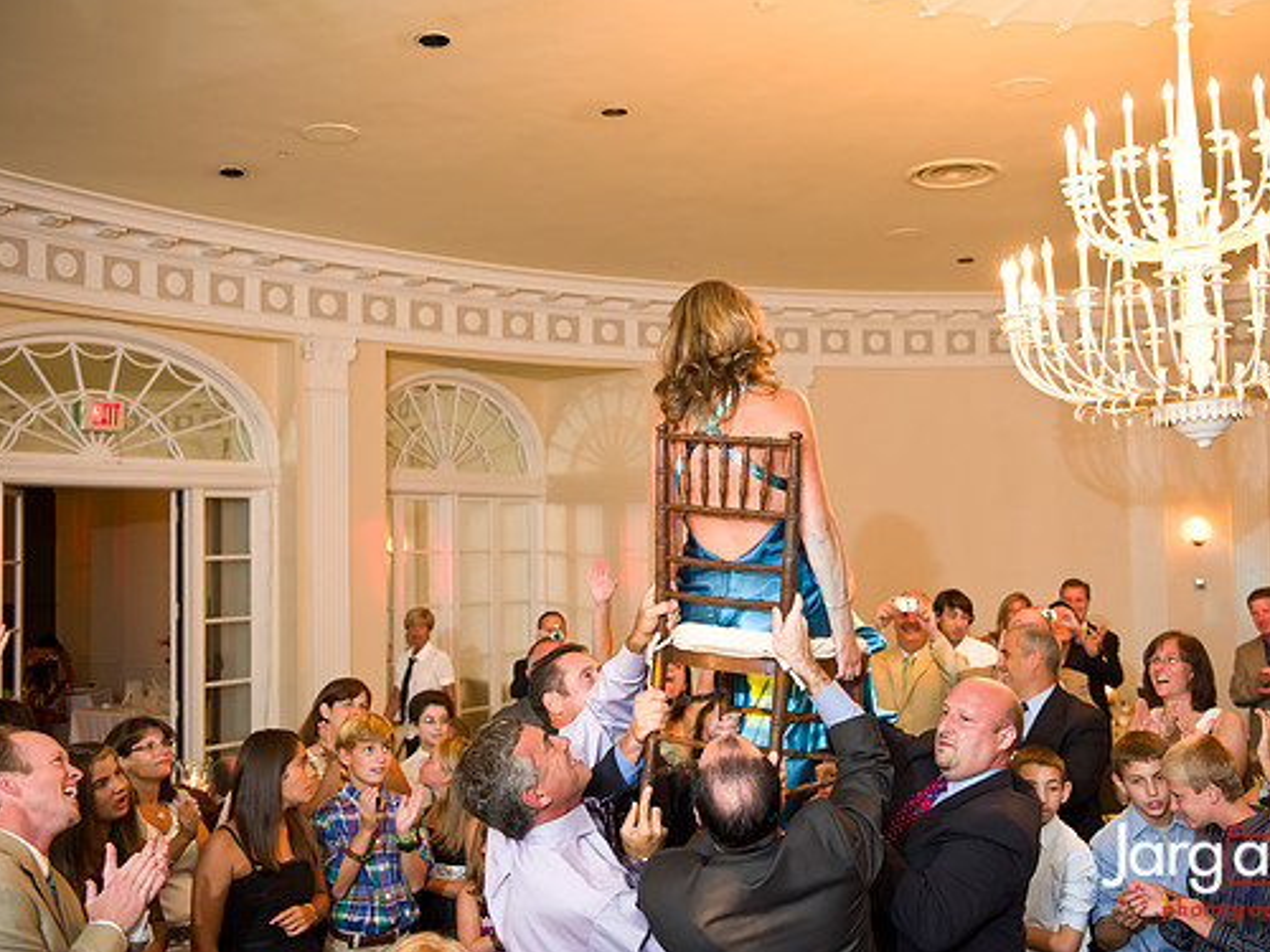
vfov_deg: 36.8
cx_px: 711
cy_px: 467
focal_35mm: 39
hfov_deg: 47.8
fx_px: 1431
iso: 1600
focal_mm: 35
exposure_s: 1/125
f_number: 3.2
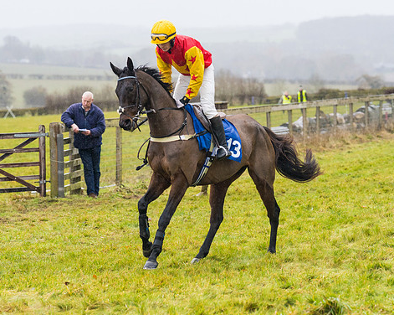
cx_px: 181
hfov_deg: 10.0
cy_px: 180
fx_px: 2249
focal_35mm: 193
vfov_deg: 8.0
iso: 800
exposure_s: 1/1000
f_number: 4
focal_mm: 135
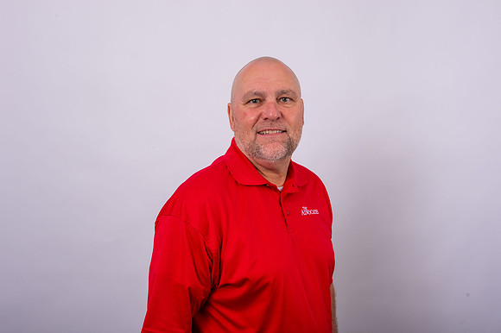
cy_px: 166
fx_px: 501
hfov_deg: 53.2
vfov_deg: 36.8
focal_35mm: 36
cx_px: 250
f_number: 9
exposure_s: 1/250
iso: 125
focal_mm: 36
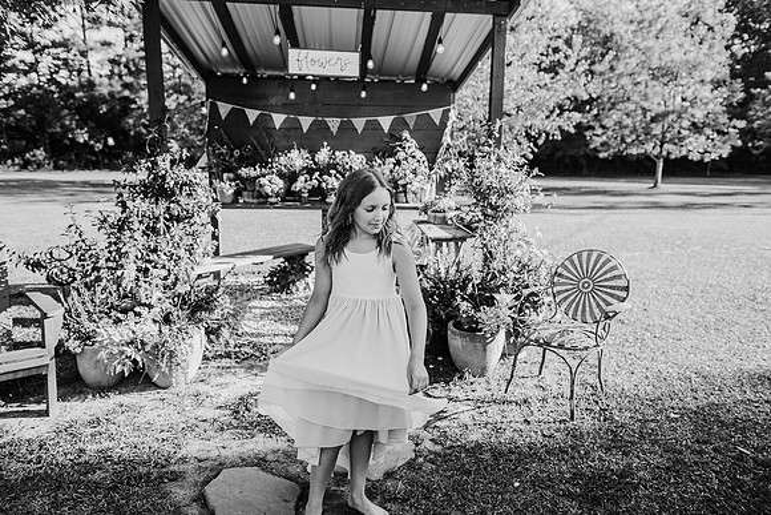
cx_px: 391
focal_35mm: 25
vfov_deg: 52.0
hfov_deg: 72.3
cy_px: 258
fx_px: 527
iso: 160
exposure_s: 1/400
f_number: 2.8
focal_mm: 24
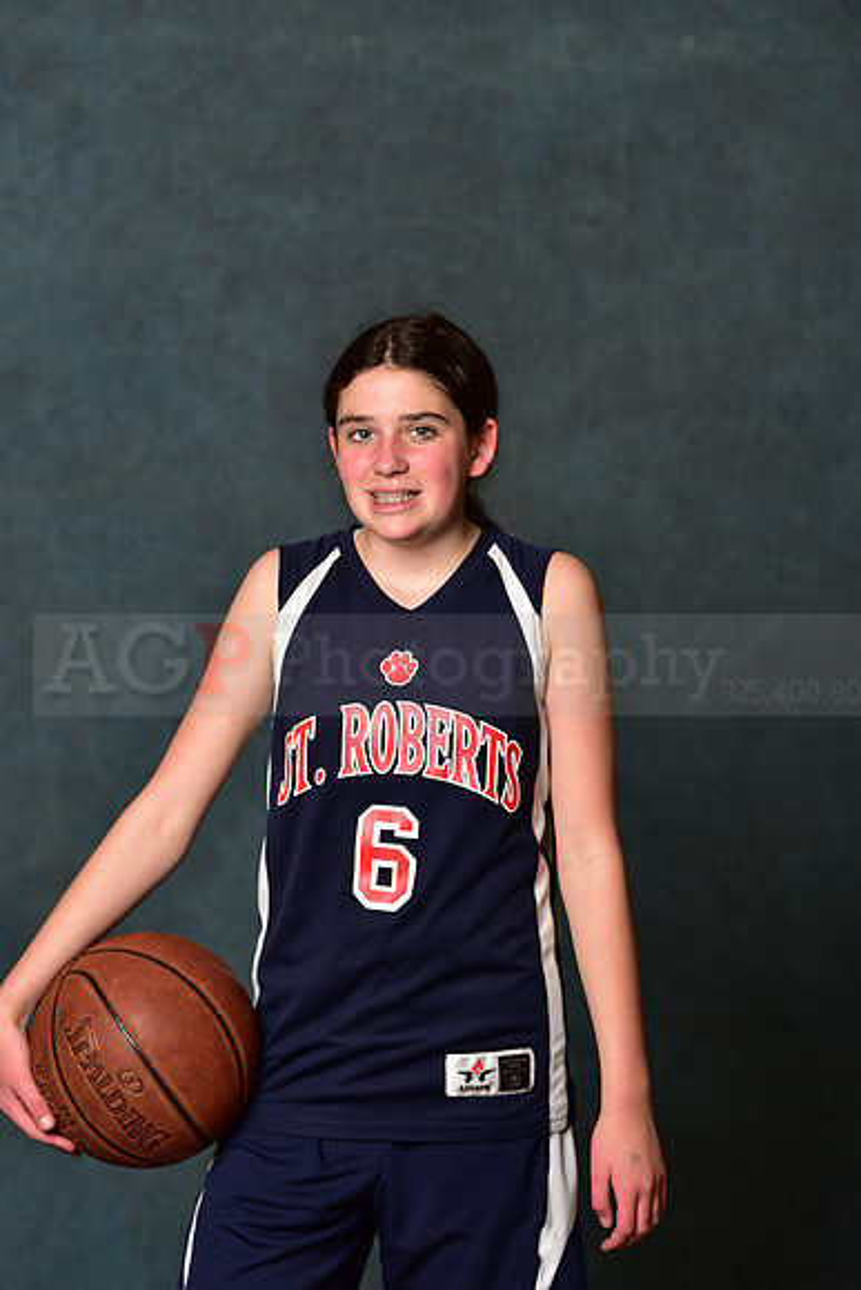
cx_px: 430
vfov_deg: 17.6
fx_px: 4159
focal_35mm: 116
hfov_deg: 11.8
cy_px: 645
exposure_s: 1/200
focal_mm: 116
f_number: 4.5
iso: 200
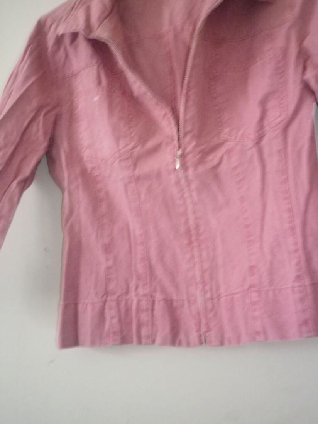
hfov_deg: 41.7
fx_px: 416
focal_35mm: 34
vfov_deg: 53.9
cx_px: 178
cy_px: 196
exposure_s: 1/3.33
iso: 800
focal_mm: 5.05
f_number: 3.5
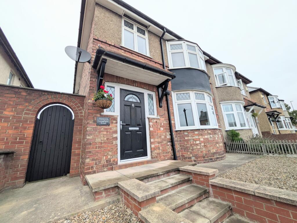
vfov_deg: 85.7
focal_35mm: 14
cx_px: 148
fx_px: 120
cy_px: 112
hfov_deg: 102.1
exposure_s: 1/556
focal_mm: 1.83
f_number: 2.2
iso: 50
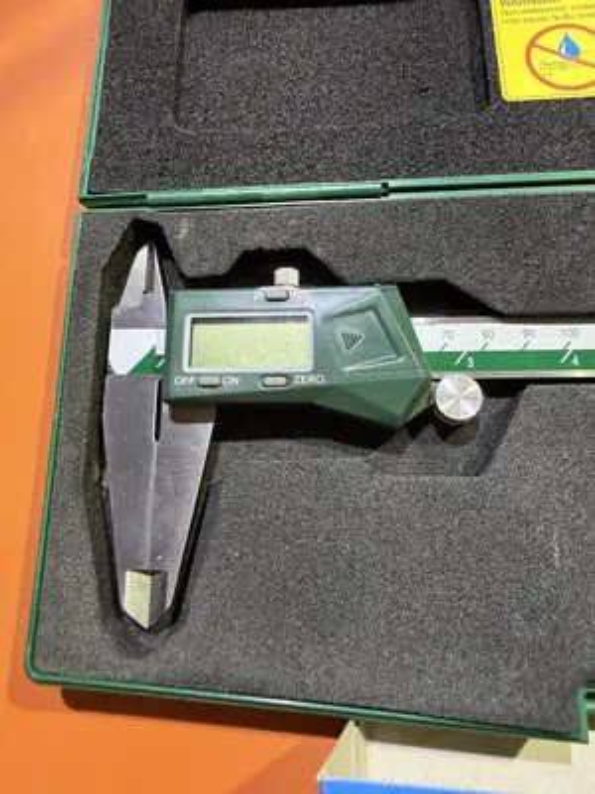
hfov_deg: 56.8
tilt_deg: -74.1
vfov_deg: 71.6
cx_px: 298
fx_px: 550
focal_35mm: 24
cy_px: 397
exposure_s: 1/60
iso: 400
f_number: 2.2
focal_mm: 2.22
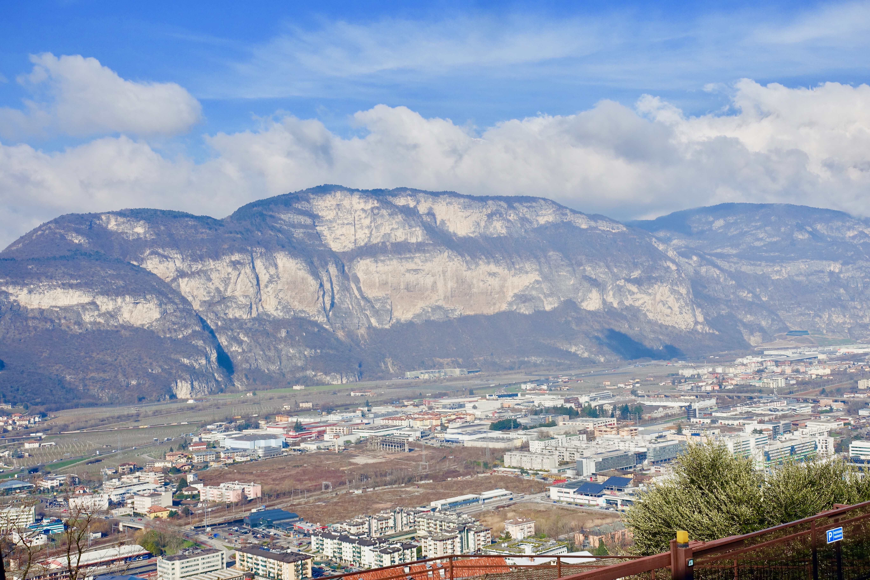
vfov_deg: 31.2
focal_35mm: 43
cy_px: 290
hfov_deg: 45.4
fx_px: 1039
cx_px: 435
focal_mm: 15.94
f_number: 5.6
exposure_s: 1/100
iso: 125
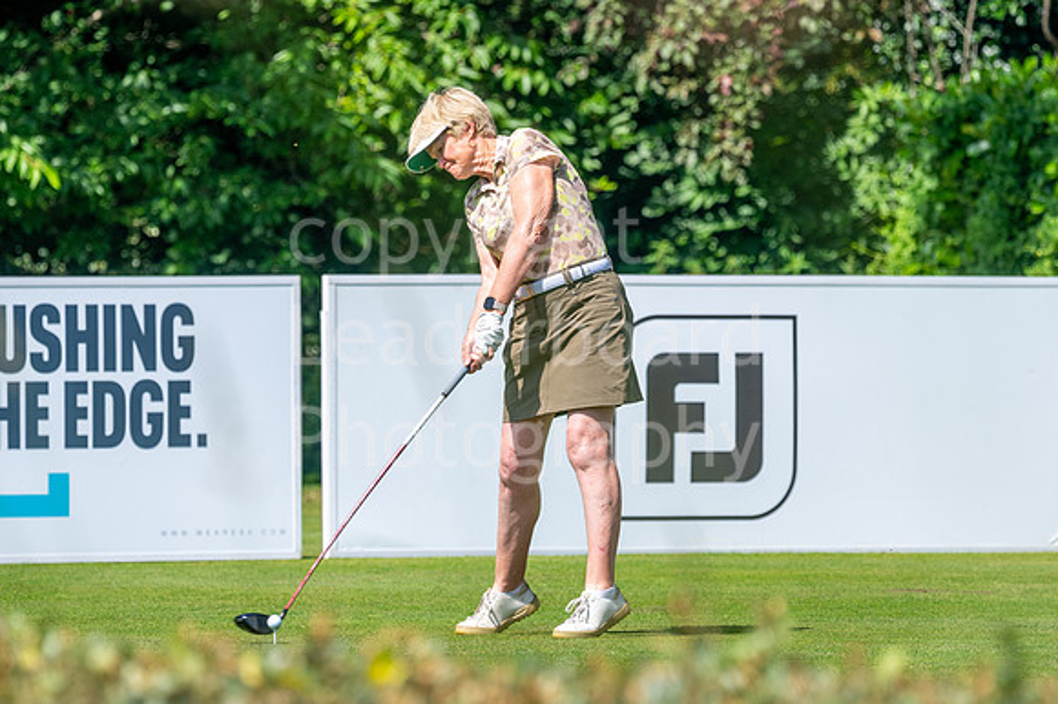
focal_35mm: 450
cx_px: 529
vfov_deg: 3.1
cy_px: 352
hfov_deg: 4.6
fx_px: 13217
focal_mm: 300
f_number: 5
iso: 200
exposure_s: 1/1600
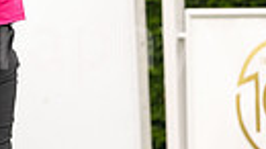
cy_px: -41
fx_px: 7678
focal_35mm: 1089
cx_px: -25
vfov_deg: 1.1
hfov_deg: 2.0
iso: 500
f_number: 4
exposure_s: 1/1250
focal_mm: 300
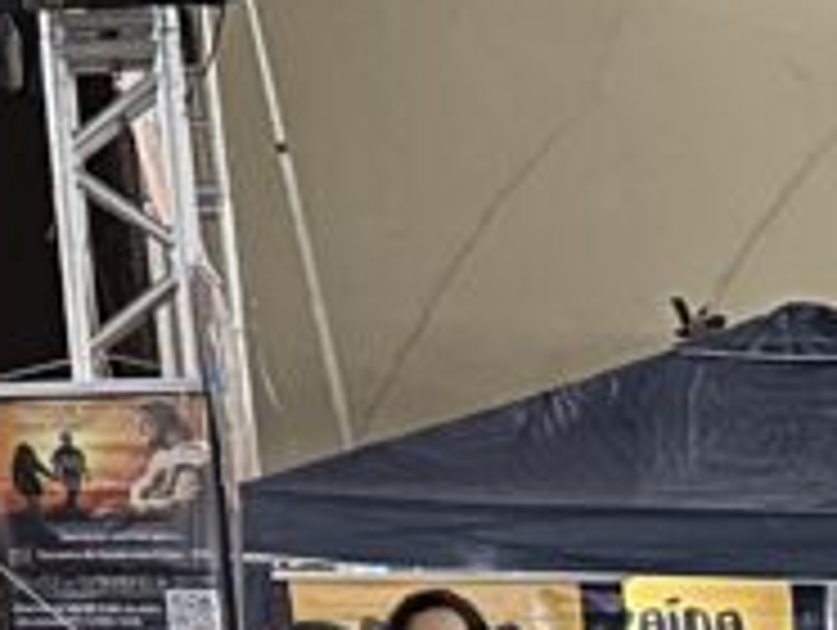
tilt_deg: +12.4
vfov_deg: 10.8
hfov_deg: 11.5
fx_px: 3196
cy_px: -315
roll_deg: -0.4
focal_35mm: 132
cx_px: -1359
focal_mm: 6.86
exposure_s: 1/60
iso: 800
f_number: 1.78
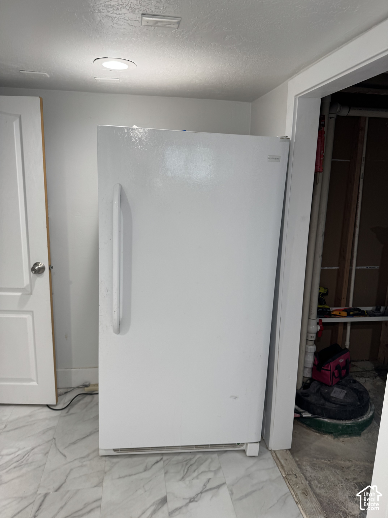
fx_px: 359
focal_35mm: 24
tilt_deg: -10.3
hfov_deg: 56.8
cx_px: 194
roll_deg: +0.2
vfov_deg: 71.6
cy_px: 259
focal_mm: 6.76
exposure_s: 1/62
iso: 64
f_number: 1.78
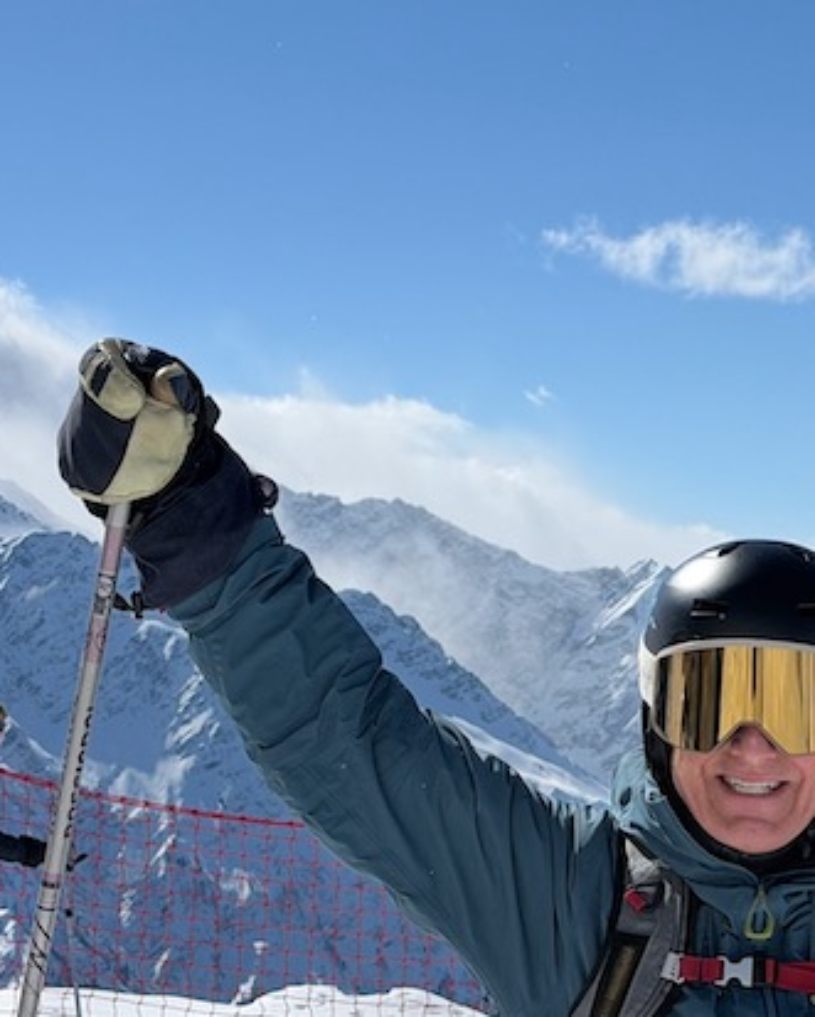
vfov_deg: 18.8
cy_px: 614
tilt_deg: +0.9
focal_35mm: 102
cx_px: 682
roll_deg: +1.6
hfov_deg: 15.0
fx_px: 3072
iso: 64
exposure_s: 1/13333
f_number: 1.78
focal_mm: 6.76
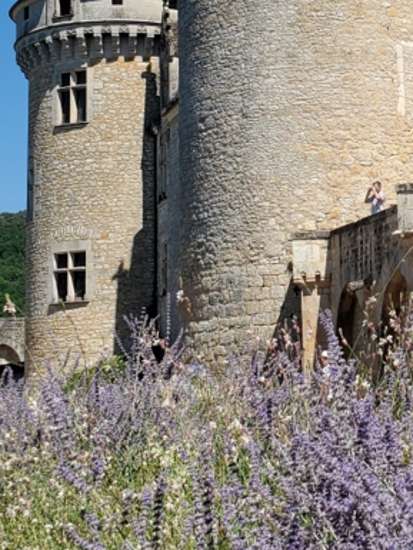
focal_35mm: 54
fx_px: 859
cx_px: 389
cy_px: 110
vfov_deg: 34.4
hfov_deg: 26.0
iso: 50
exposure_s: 1/1737
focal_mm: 4.3
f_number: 2.4
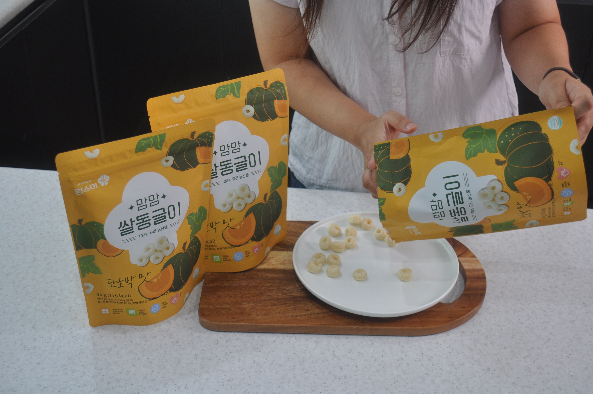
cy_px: 197
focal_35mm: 45
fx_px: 740
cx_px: 296
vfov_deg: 29.8
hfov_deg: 43.7
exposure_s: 1/100
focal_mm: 30
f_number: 5
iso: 400
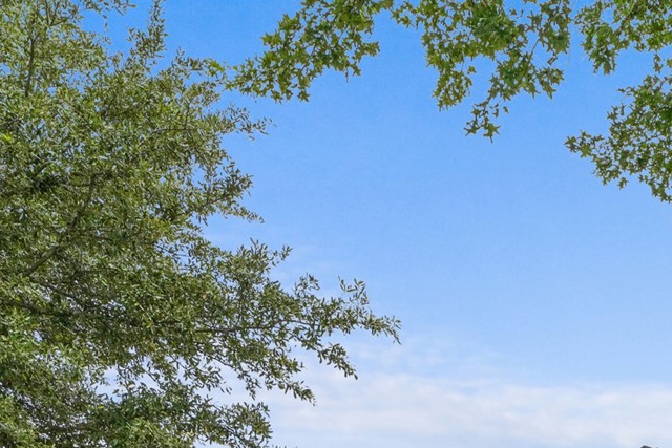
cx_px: 929
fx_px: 1456
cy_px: 755
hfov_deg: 22.5
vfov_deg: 15.5
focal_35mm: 78
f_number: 9
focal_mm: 23
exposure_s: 1/500
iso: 400
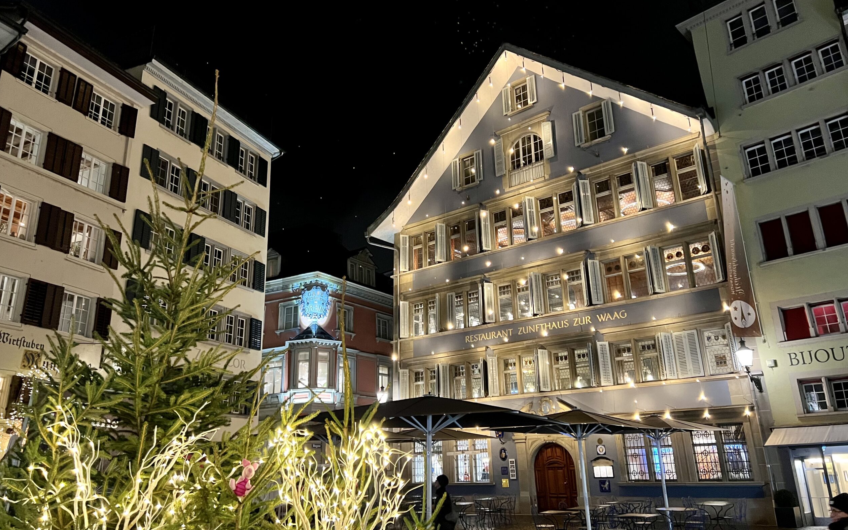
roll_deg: +1.9
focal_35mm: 28
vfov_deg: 44.5
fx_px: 647
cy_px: 239
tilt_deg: +19.8
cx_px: 428
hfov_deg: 66.5
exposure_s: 1/40
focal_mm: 5.7
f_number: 1.5
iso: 640
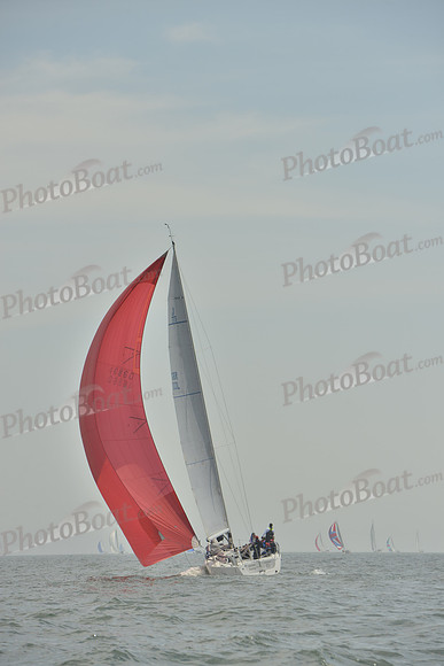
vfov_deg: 11.7
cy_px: 333
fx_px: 3235
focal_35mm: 175
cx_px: 222
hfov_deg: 7.9
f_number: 10
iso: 280
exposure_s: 1/1250
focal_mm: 175
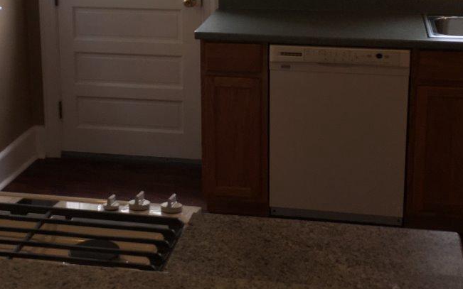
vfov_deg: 18.8
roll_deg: +1.2
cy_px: 18
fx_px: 858
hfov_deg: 30.1
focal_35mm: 68
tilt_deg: -11.5
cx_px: 193
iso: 25
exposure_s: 1/111
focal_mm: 4.15
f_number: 2.2
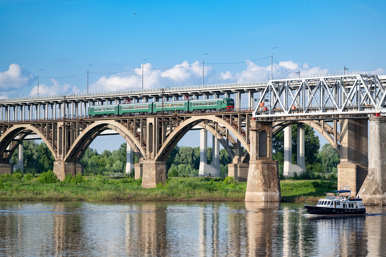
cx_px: 193
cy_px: 128
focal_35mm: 137
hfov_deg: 15.0
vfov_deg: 10.0
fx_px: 1469
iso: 200
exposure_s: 1/800
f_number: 6.3
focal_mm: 137
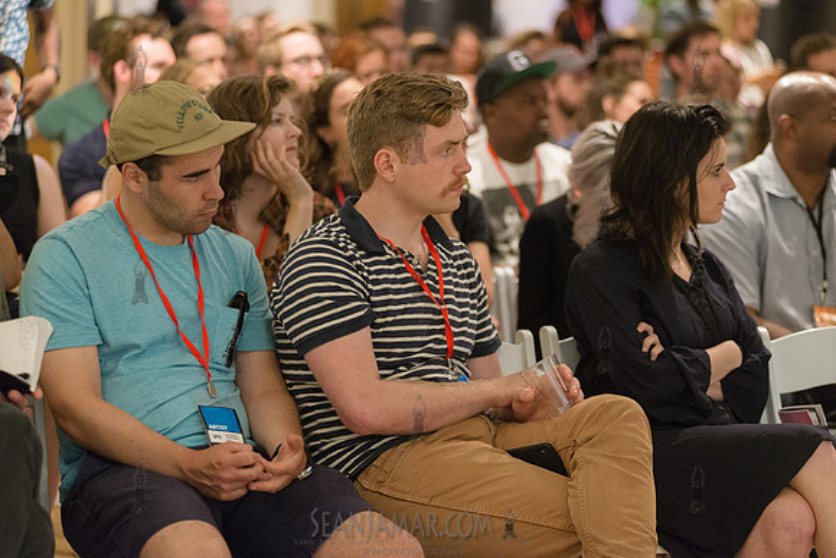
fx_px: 2439
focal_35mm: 105
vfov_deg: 13.0
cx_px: 418
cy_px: 279
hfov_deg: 19.5
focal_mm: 105
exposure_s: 1/200
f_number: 2.8
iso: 4000
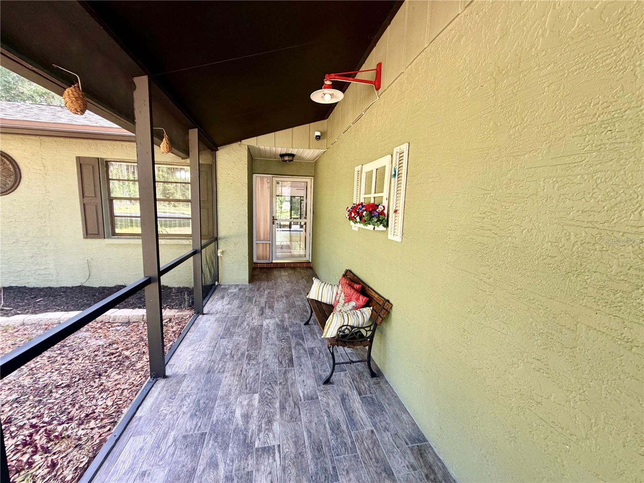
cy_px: 242
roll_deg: -2.9
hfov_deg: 102.1
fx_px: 260
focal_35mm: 14
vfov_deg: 85.7
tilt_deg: -7.7
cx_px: 322
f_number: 2.2
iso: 250
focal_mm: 2.22
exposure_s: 1/121
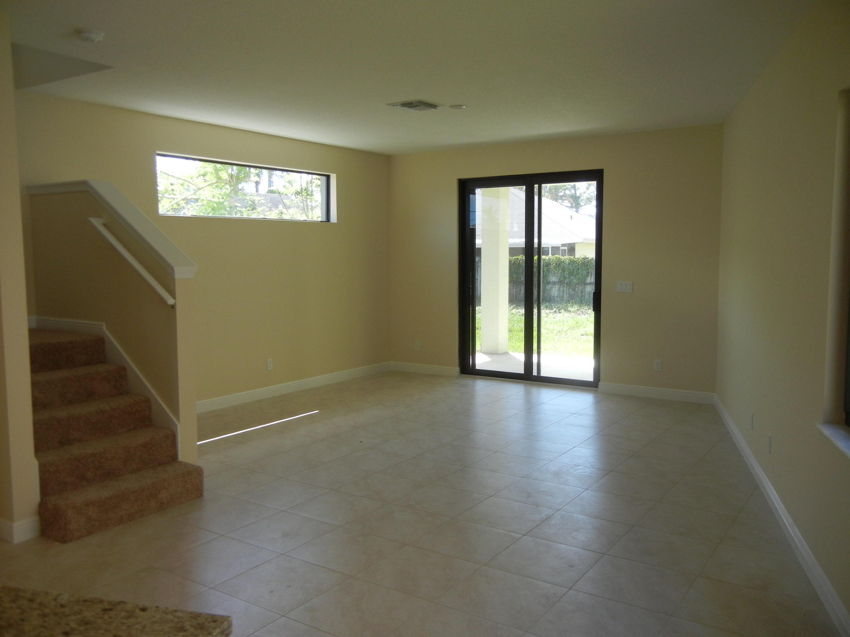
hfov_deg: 60.0
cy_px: 318
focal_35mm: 30
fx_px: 737
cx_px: 425
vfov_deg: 46.8
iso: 160
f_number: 3.5
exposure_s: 1/110
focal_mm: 5.4
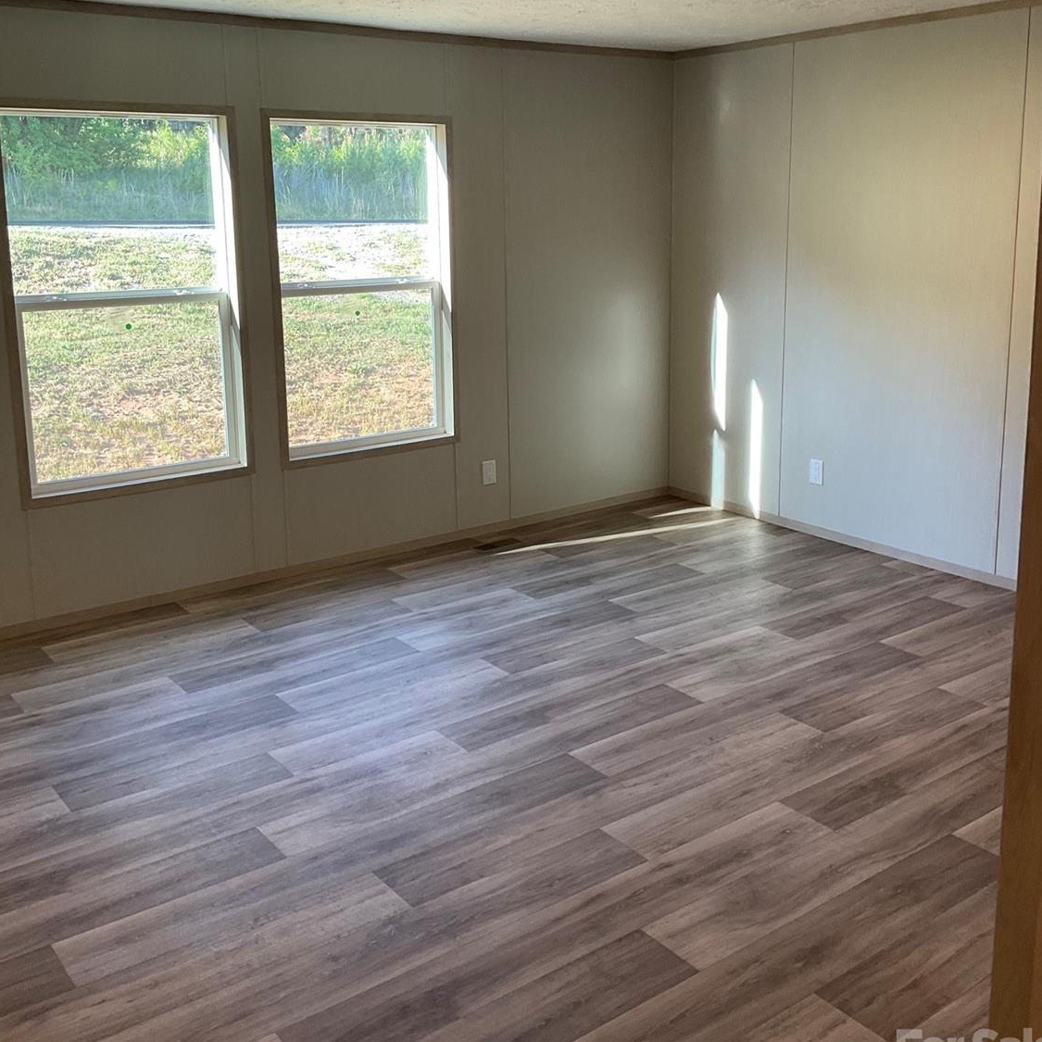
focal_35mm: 35
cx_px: 529
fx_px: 1192
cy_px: 421
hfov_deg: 47.2
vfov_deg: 47.0
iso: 32
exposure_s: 1/60
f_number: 1.8
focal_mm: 3
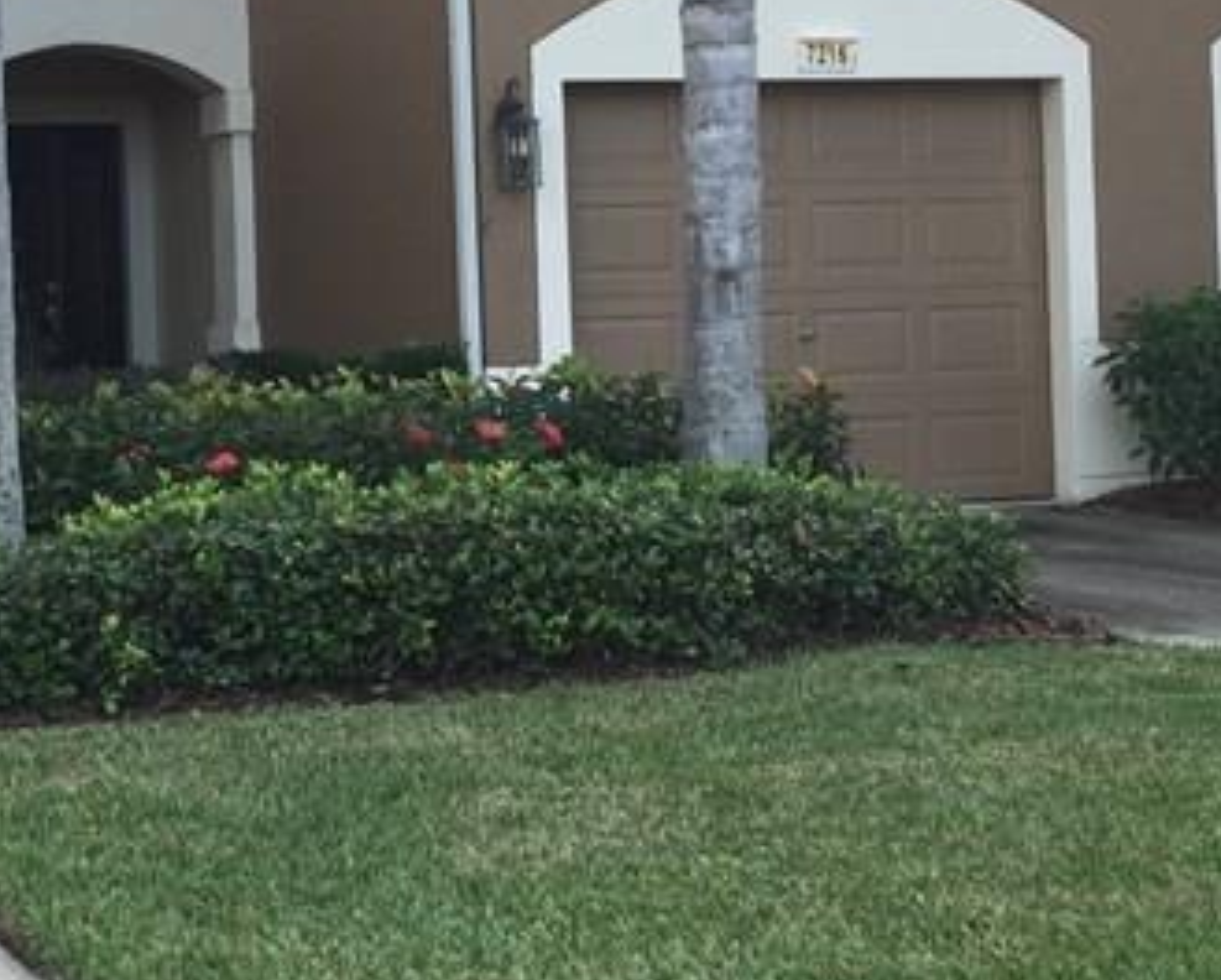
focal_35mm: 88
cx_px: 516
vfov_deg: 17.4
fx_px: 3184
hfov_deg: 21.7
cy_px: 312
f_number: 2.2
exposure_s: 1/172
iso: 32
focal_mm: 4.15
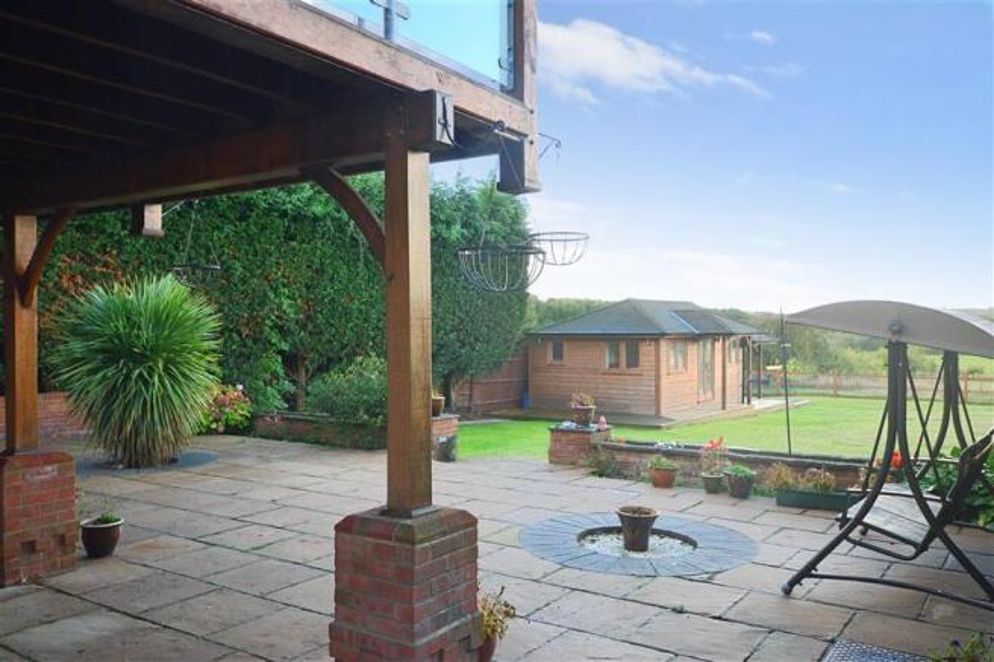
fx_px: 828
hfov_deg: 61.9
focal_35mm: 30
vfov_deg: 43.6
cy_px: 331
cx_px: 497
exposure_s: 1/50
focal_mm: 20
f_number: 7.1
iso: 200
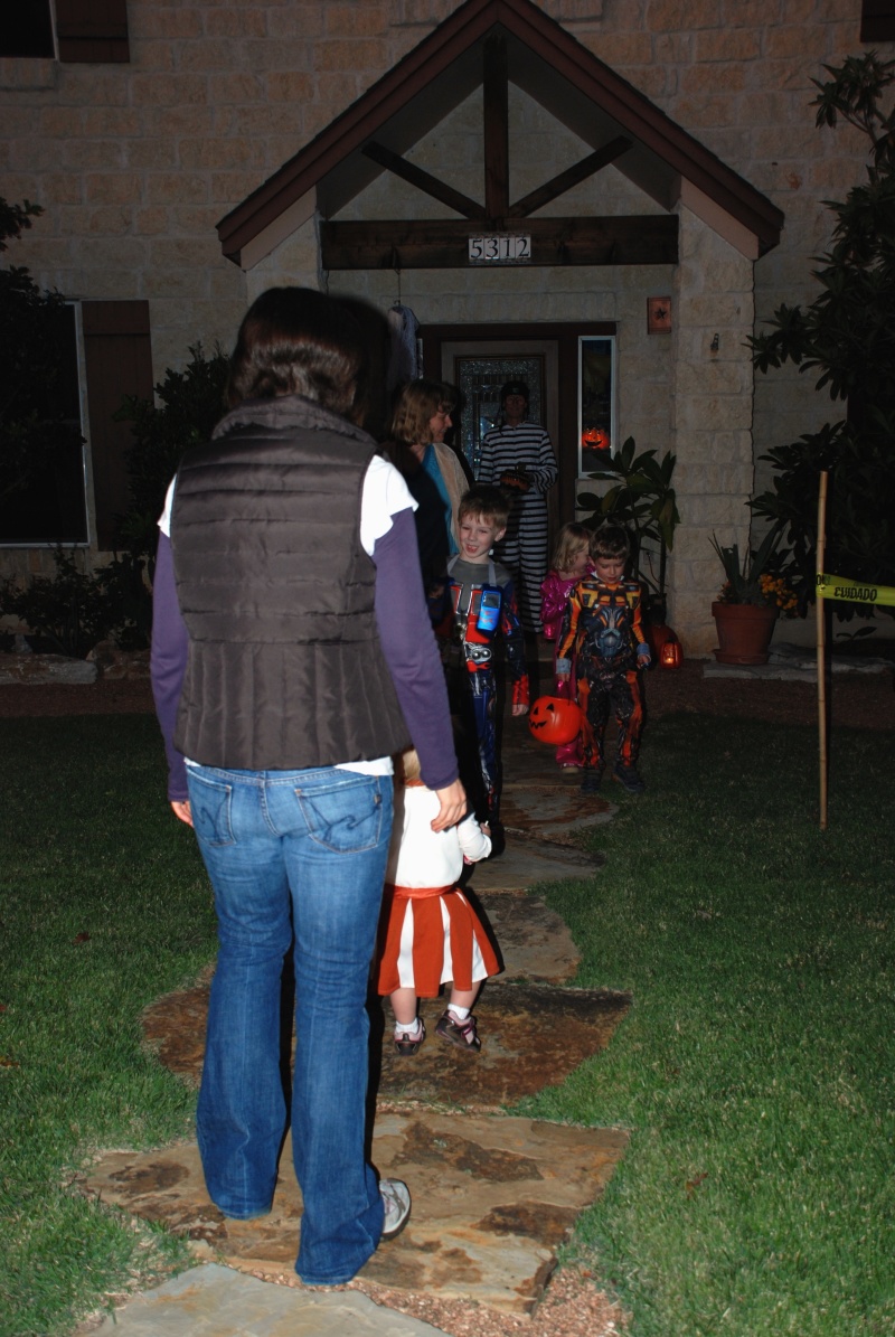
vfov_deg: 49.5
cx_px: 448
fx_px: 1450
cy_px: 668
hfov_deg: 34.3
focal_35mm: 39
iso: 200
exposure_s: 1/60
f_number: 4
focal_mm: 26
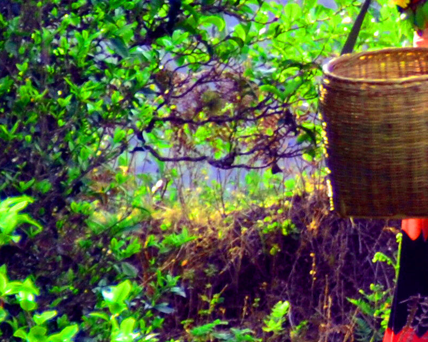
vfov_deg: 1.0
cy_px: -188
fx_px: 20592
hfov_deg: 1.2
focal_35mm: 1626
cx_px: 896
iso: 400
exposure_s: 1/160
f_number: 9
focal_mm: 200
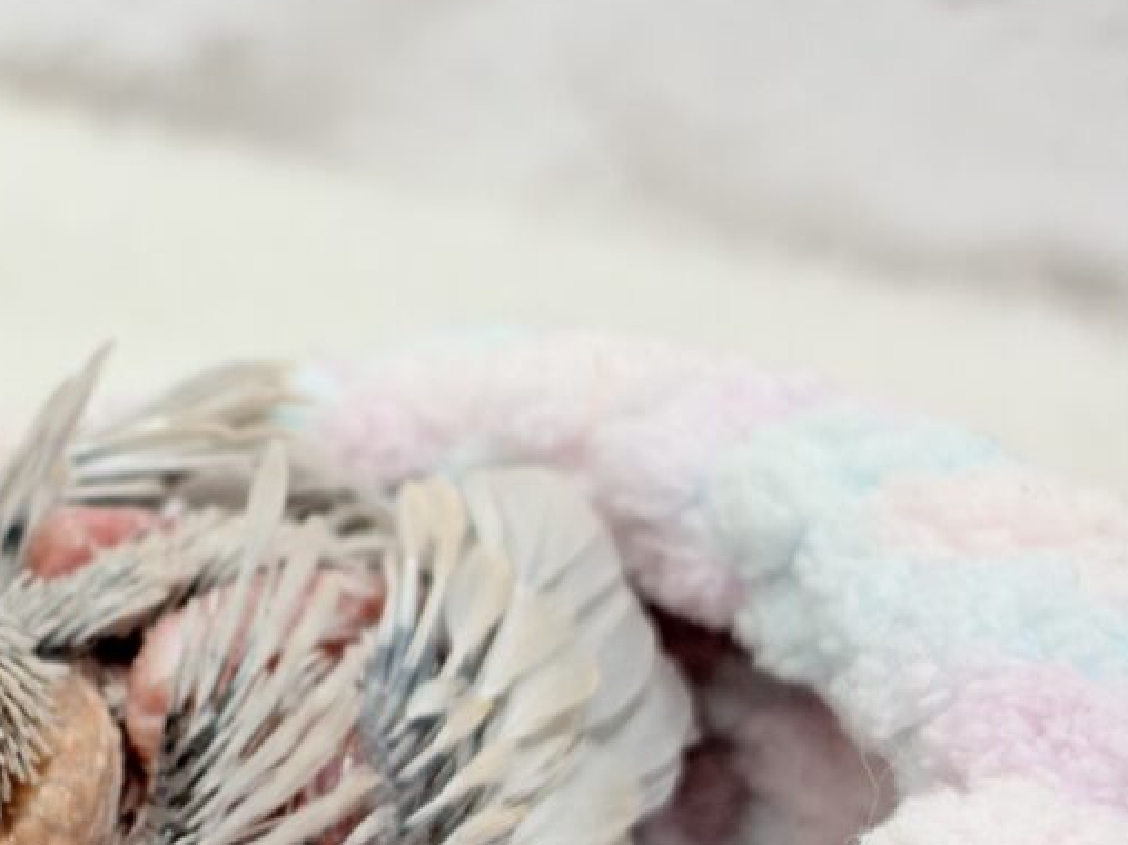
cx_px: 165
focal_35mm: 123
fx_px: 4007
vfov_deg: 12.0
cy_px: 543
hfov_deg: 15.9
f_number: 1.6
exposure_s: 1/50
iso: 40
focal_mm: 5.96
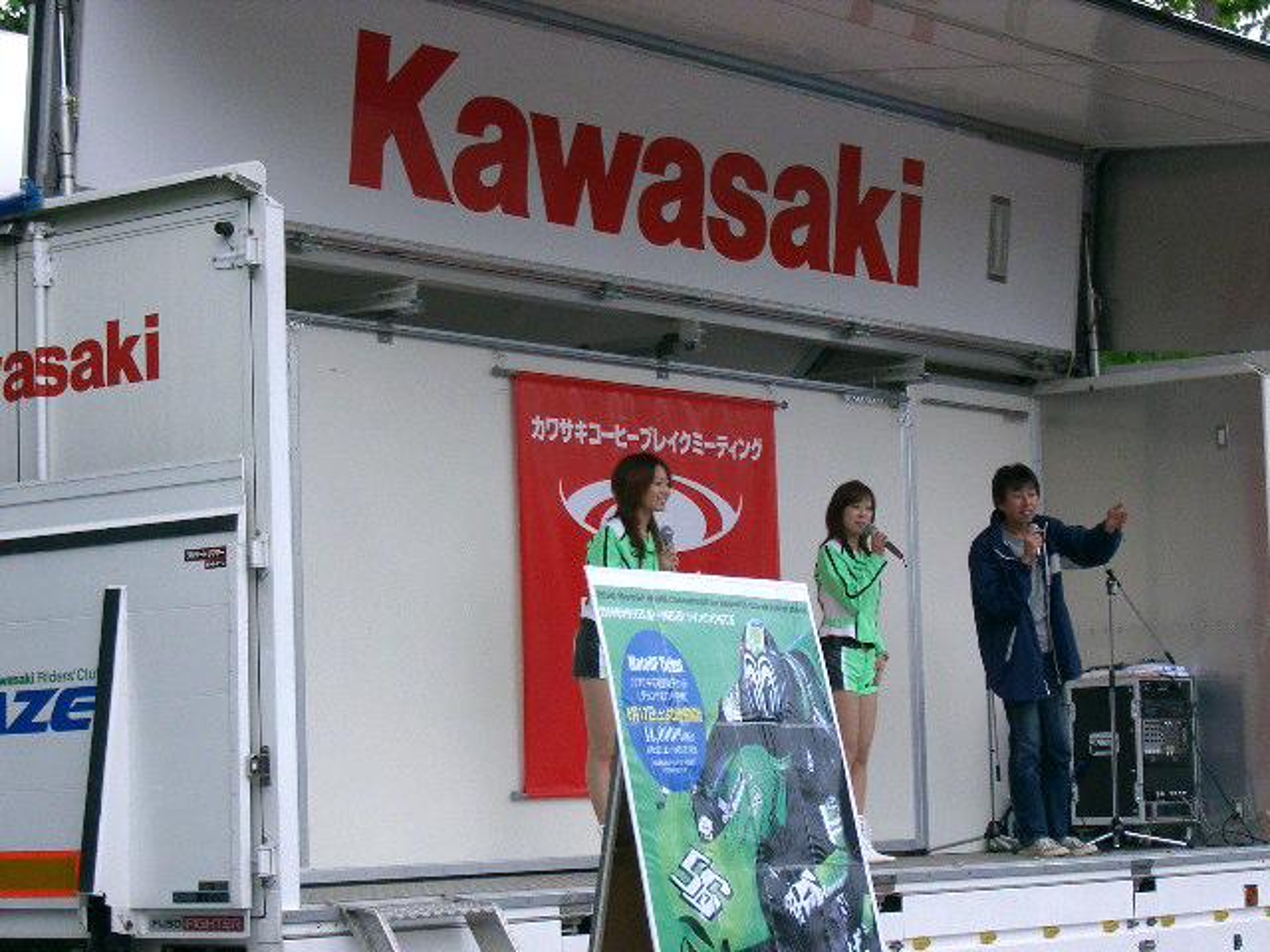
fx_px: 3082
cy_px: 476
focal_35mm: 84
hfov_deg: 23.3
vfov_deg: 17.6
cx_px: 635
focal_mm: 17.2
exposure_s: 1/500
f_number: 4.1
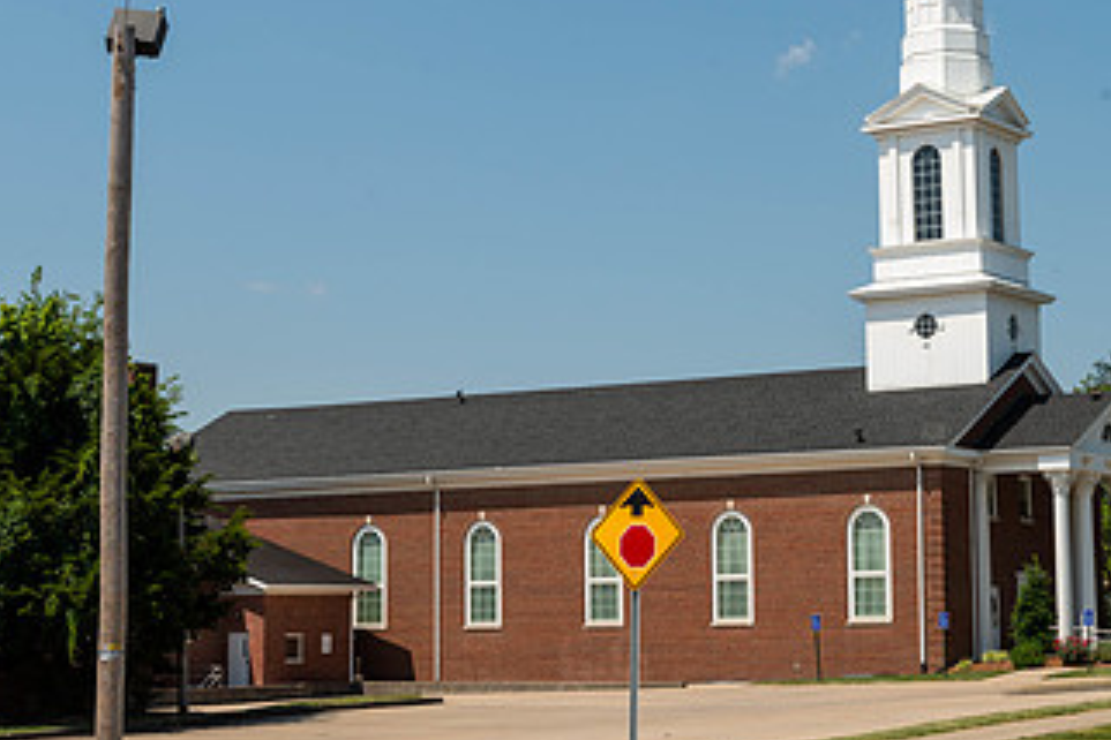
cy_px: 216
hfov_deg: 26.5
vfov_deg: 17.9
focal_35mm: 76
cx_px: 741
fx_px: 2345
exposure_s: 1/200
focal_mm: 42
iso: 100
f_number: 11
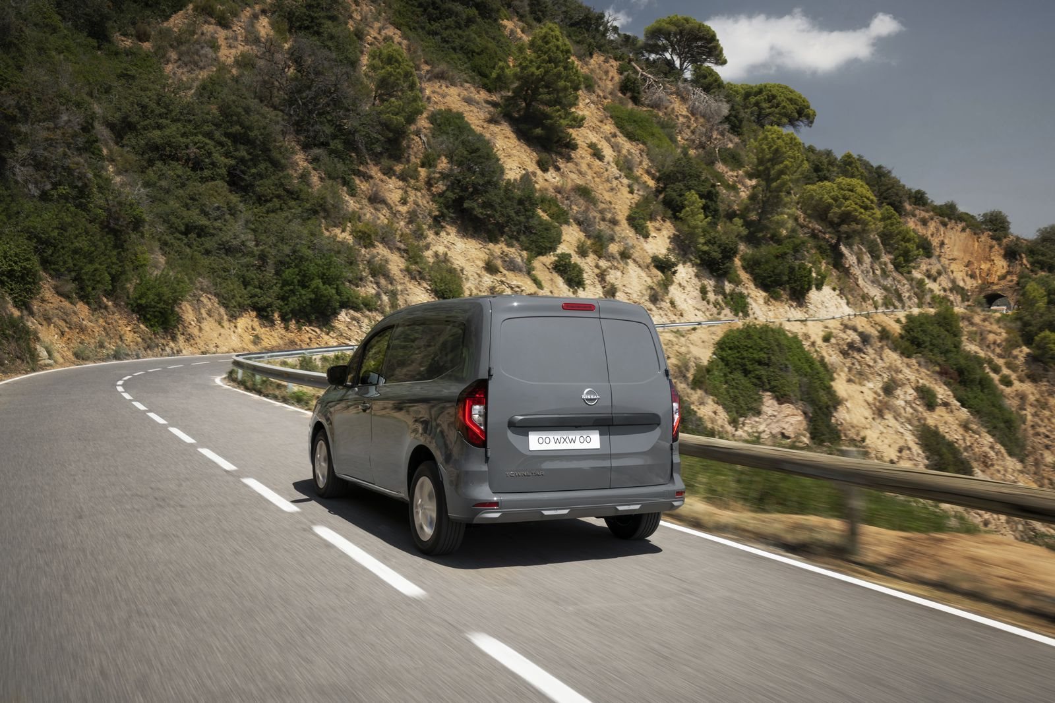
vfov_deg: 37.9
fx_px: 1026
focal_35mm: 35
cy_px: 352
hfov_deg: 54.4
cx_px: 528
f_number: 13
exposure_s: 1/50
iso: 50
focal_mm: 35
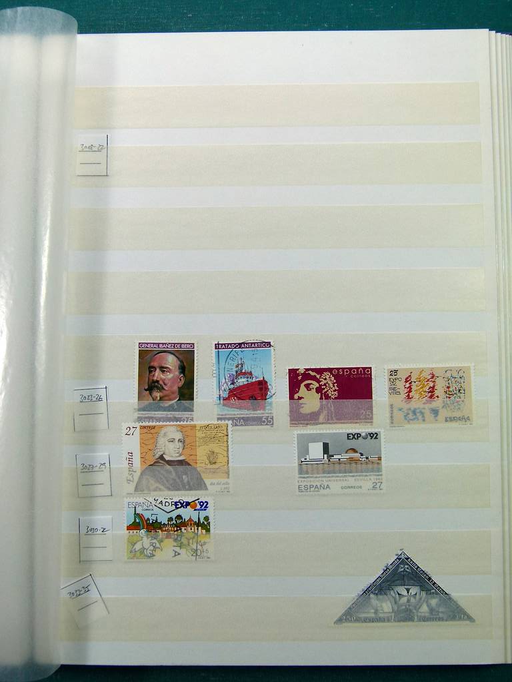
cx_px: 256
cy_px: 341
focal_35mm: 35
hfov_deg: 40.7
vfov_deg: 52.6
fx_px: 690
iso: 100
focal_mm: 6.3
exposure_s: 1/160
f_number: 4
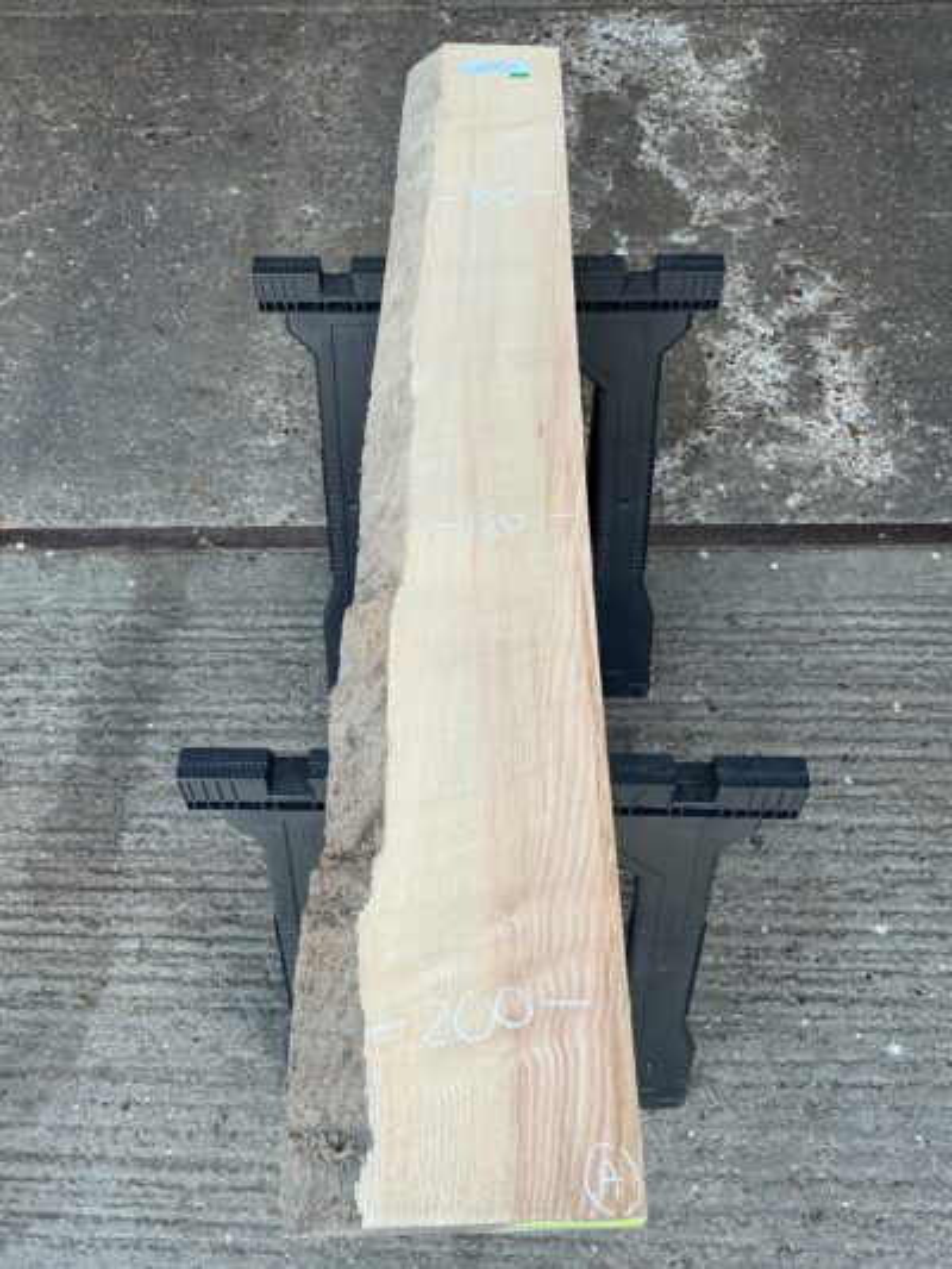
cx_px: 476
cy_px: 634
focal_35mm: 29
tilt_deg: -60.6
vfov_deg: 61.6
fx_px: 1063
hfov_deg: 48.2
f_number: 1.8
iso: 25
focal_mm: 3
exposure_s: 1/120
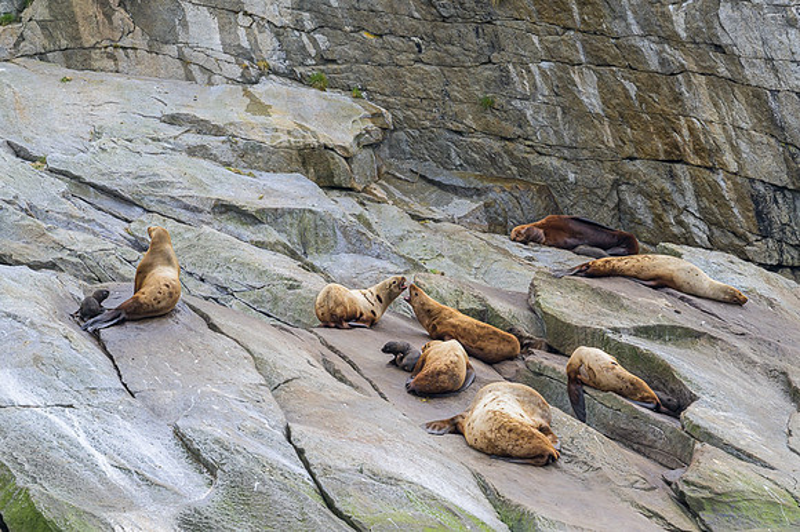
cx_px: 400
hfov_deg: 3.4
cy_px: 292
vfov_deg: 2.2
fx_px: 13642
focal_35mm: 614
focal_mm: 560
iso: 1000
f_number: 7.1
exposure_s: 1/1600
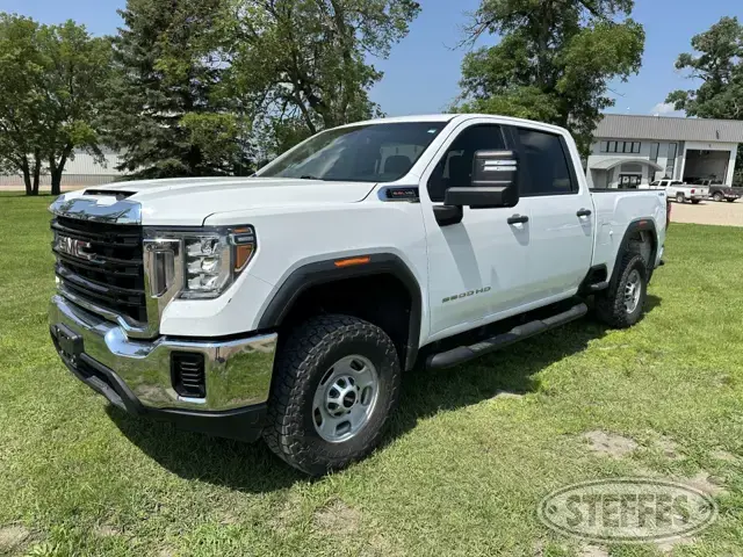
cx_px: 372
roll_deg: -1.1
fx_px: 515
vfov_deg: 56.8
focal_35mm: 24
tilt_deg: -10.1
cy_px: 278
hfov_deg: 71.6
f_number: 1.78
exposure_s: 1/5000
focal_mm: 6.86
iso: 80
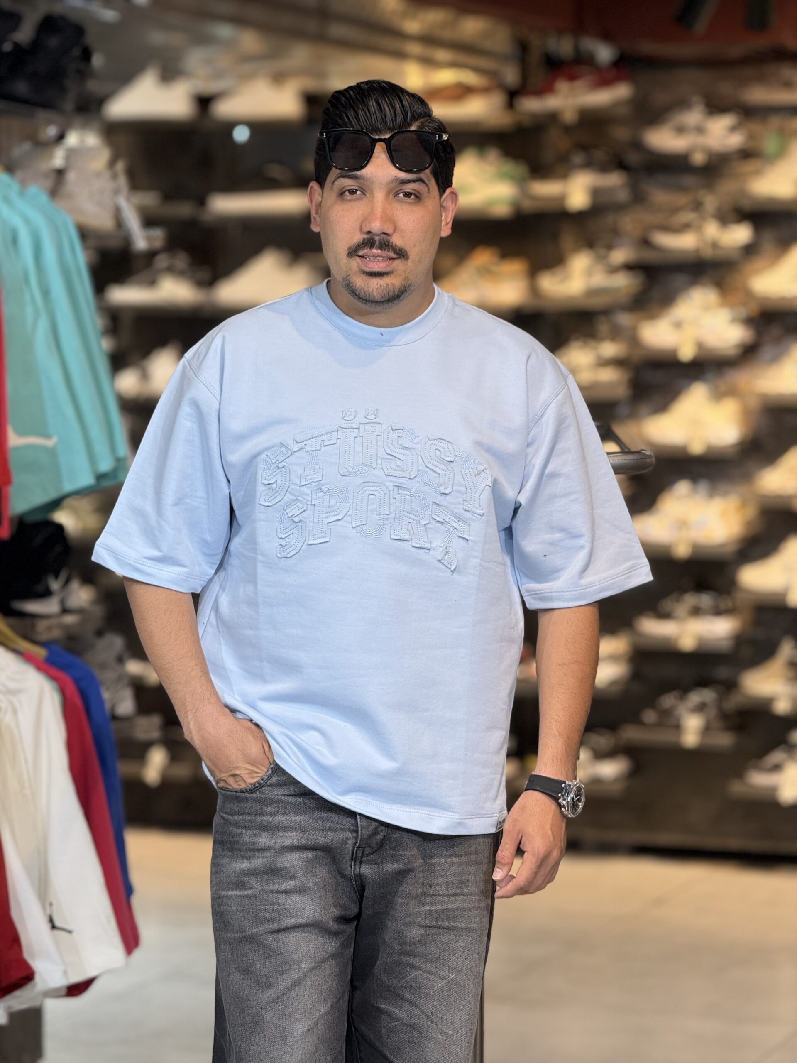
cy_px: 532
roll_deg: -0.8
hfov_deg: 12.3
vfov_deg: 16.4
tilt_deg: -3.1
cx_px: 398
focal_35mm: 120
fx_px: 3684
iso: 160
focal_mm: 15.66
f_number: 2.8
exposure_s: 1/100
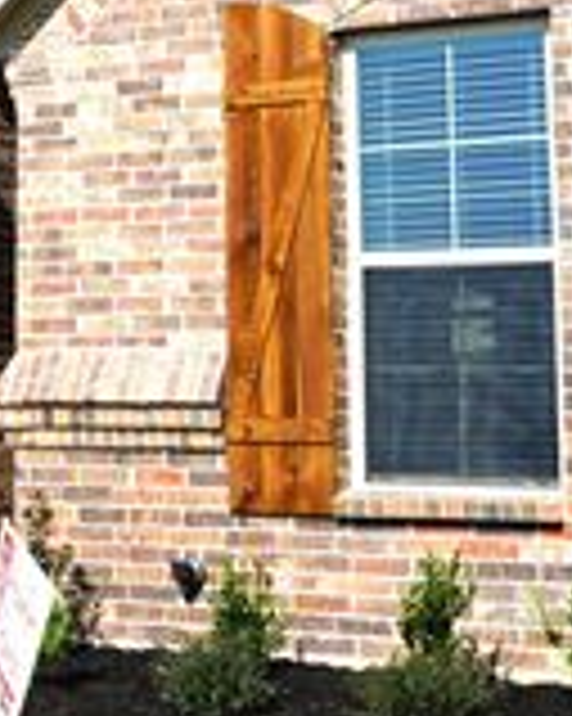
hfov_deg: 14.0
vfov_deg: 17.7
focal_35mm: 106
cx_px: -167
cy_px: 11
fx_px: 2245
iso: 100
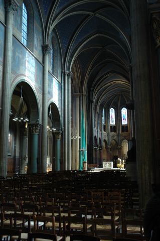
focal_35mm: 36
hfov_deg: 36.8
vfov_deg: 53.2
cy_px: 120
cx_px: 80
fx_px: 241
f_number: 5
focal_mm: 24
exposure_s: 1/3
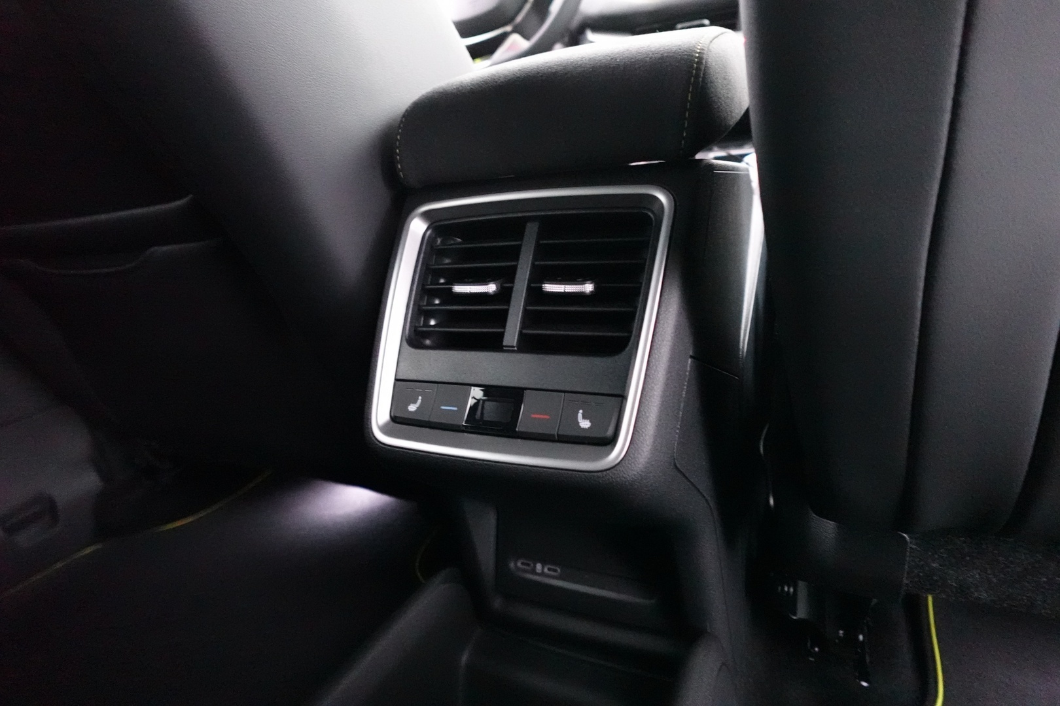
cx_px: 530
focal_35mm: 20
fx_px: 589
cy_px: 353
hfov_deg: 84.0
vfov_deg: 61.9
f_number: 2
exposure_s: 1/15
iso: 6400
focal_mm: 7.6
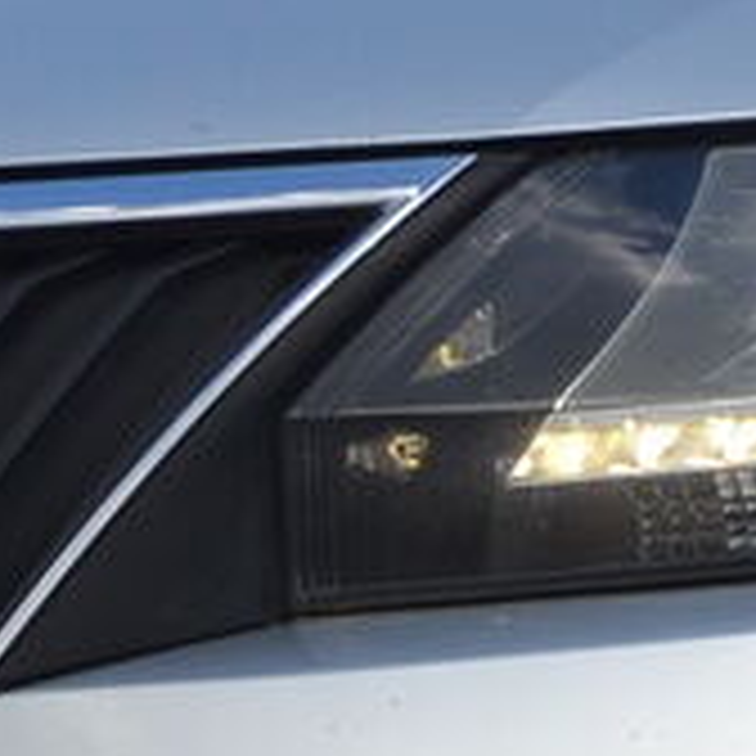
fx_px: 9365
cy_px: -45
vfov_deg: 4.6
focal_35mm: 379
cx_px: 1629
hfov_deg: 4.5
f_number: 8
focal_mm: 26
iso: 100
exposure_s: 1/250
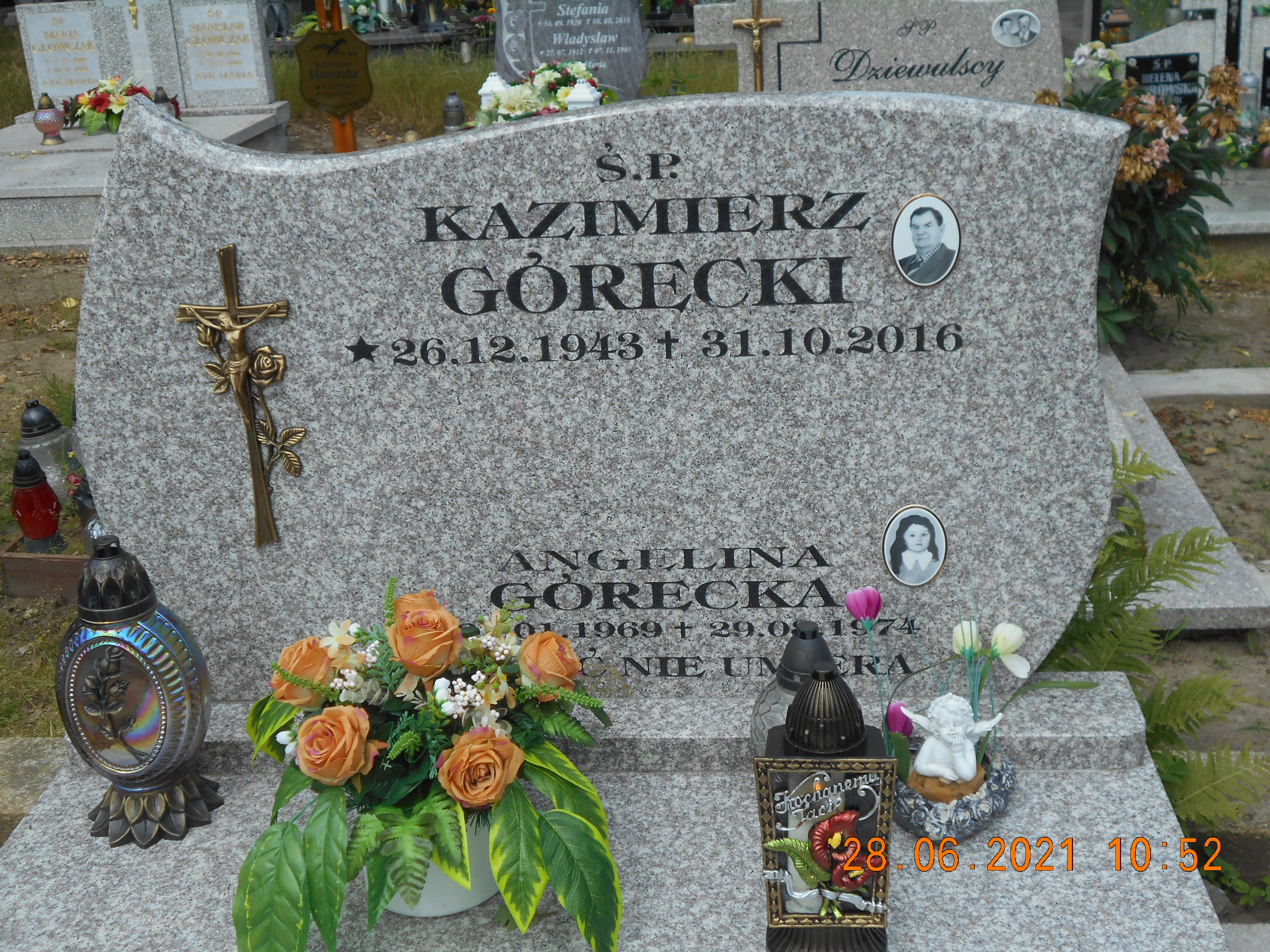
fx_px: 1614
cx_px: 635
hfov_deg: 42.9
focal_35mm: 44
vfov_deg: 32.9
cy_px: 476
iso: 80
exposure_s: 1/640
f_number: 4.2
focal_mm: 7.7
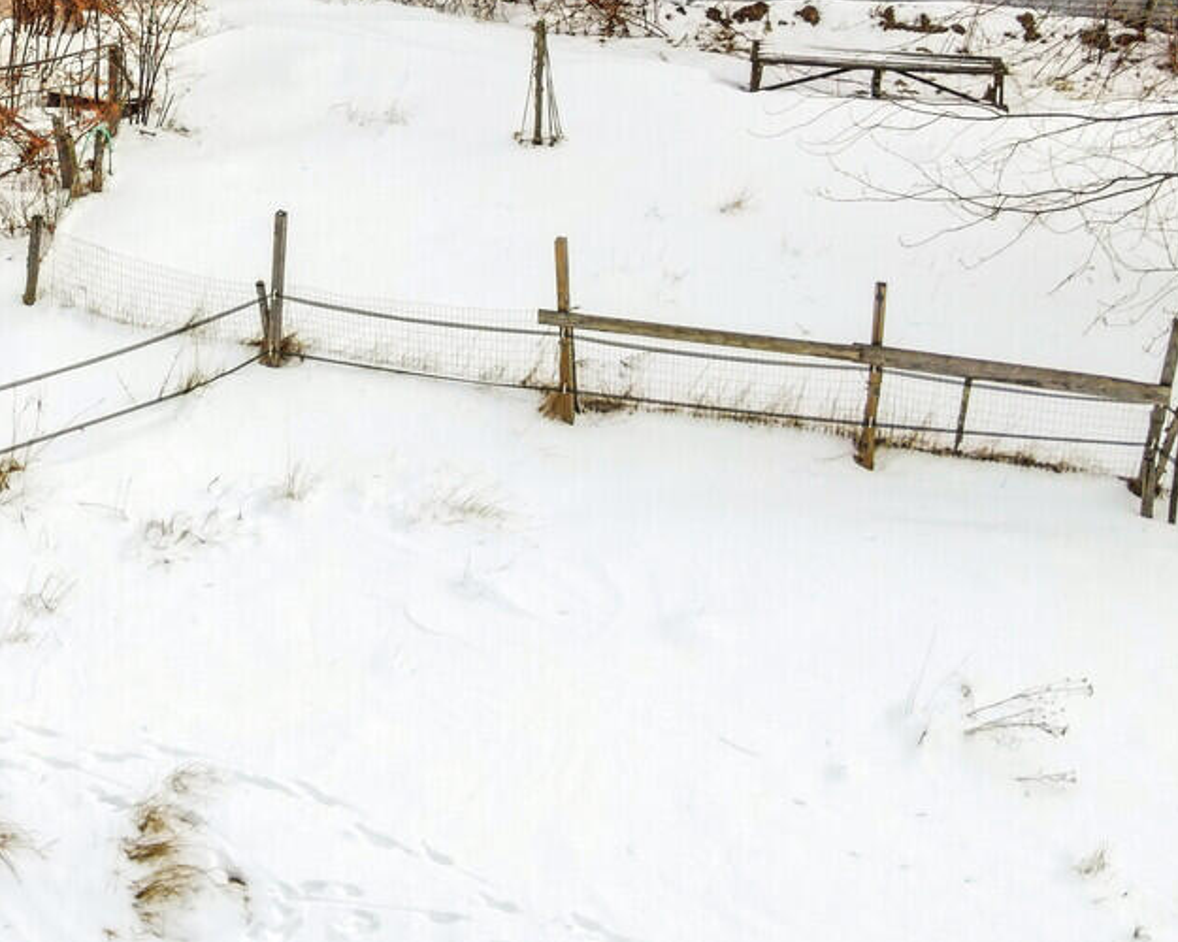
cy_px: 66
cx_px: 207
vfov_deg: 24.5
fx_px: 2092
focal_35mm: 60
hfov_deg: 30.6
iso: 200
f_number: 2.8
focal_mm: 4.5
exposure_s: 1/800
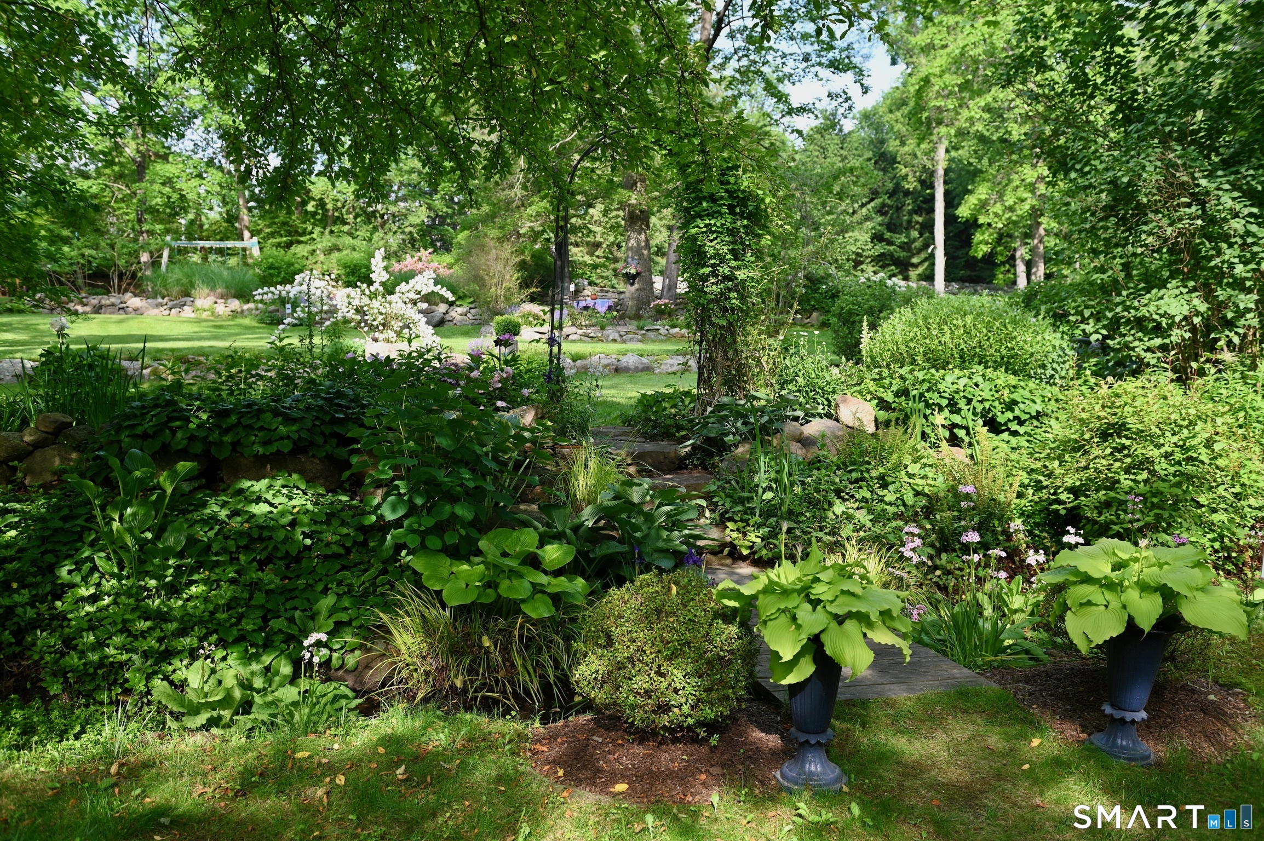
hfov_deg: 63.7
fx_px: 1018
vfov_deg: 44.9
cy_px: 420
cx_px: 632
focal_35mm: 29
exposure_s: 1/250
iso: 200
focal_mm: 29
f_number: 4.5
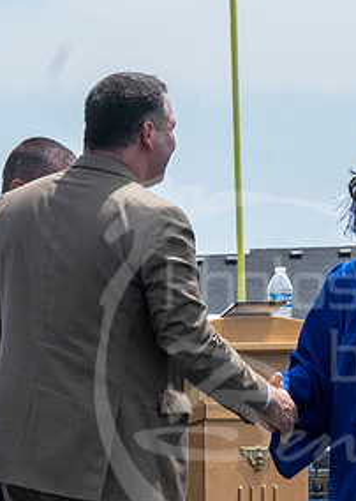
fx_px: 4897
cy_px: 225
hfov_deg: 4.2
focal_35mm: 345
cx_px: 124
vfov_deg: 5.9
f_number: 13
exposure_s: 1/250
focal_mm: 70
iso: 200
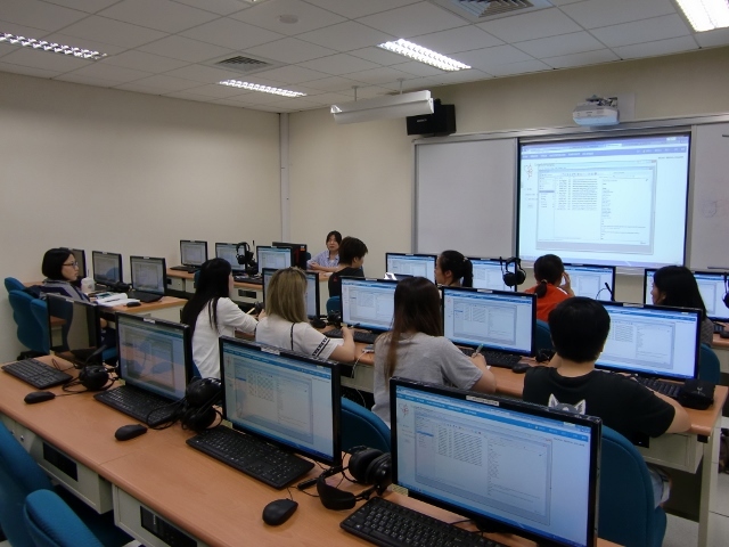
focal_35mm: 28
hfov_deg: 63.4
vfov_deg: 49.7
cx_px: 364
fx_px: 590
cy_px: 274
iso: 100
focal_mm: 4.9
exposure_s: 1/60
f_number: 2.6
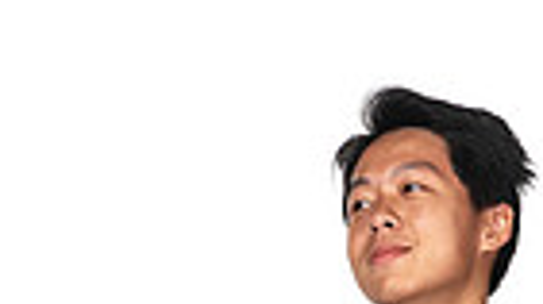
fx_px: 2992
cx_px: 331
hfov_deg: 10.4
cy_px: 847
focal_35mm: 208
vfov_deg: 5.5
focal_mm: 62
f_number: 7.1
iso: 400
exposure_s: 1/320
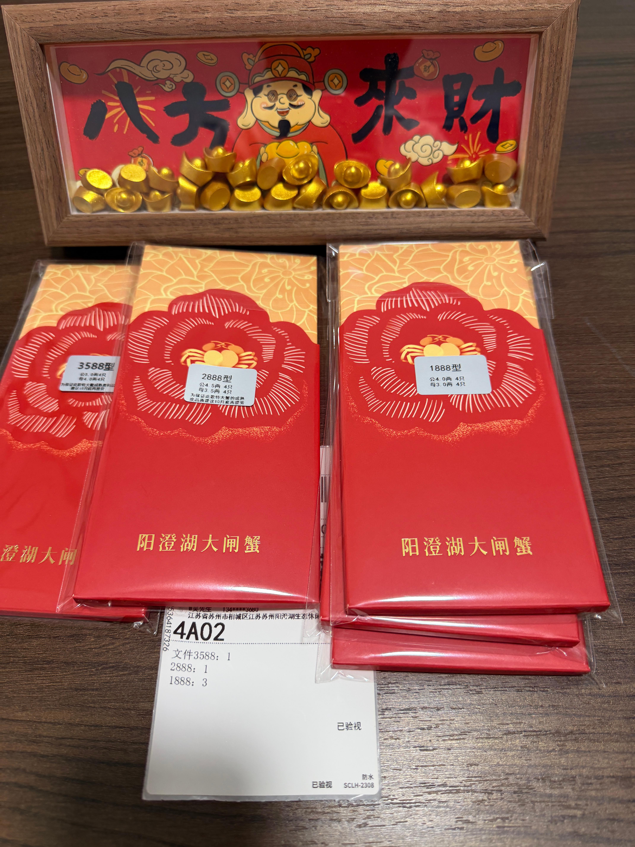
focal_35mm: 24
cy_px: 424
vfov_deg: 71.6
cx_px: 318
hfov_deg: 56.8
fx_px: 587
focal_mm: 6.76
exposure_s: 1/100
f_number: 1.78
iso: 125
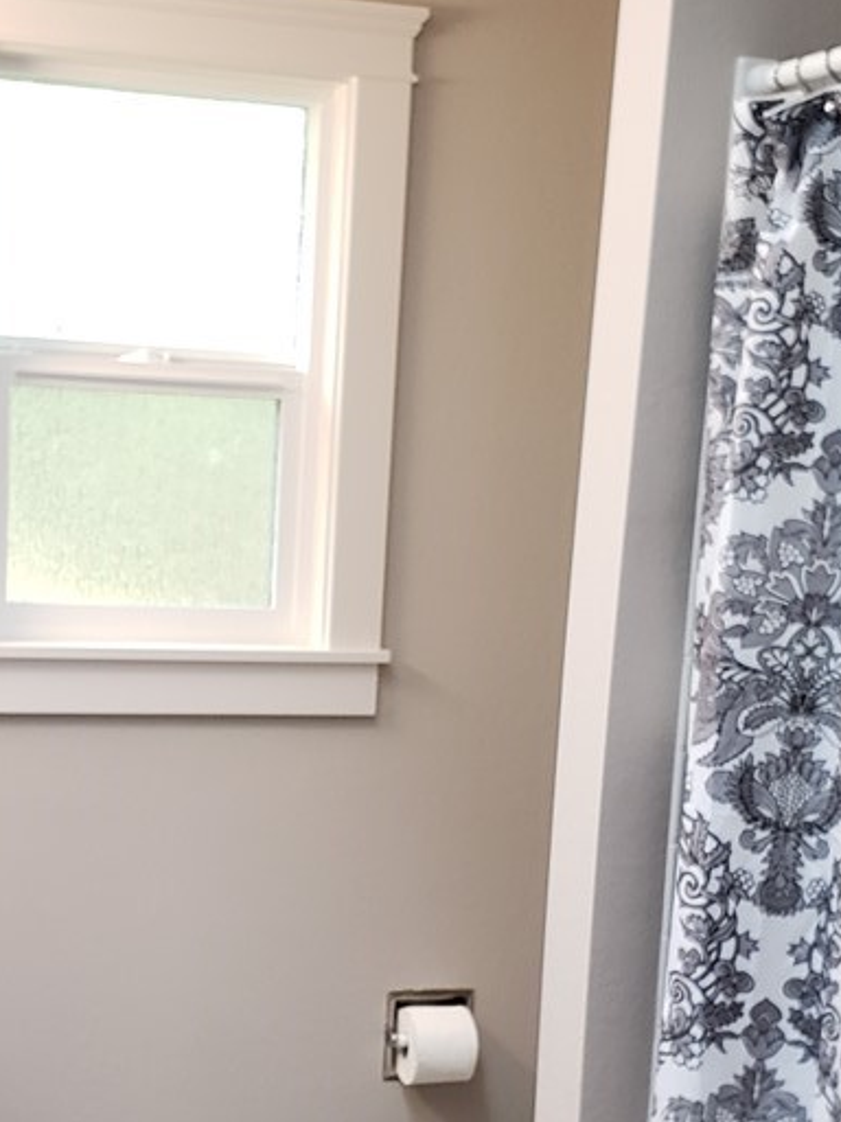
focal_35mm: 52
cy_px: 791
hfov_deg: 27.8
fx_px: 1684
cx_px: 261
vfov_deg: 36.3
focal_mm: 4.3
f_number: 2.4
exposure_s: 1/60
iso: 250
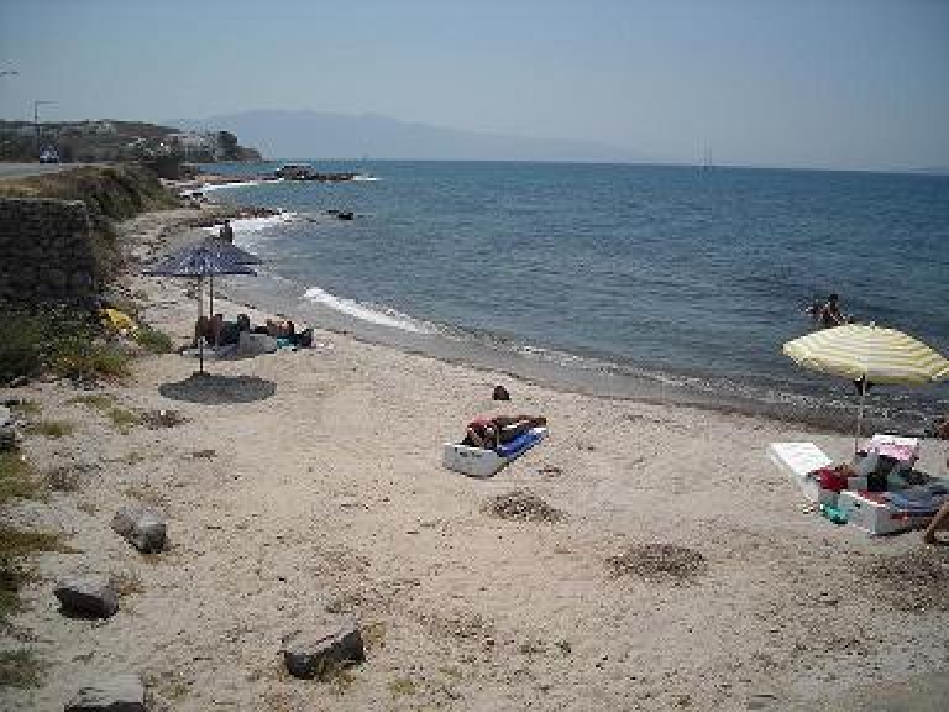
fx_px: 960
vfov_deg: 40.7
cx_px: 474
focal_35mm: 35
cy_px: 356
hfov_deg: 52.6
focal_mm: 5.7
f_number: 5.6
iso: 64
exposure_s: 1/647
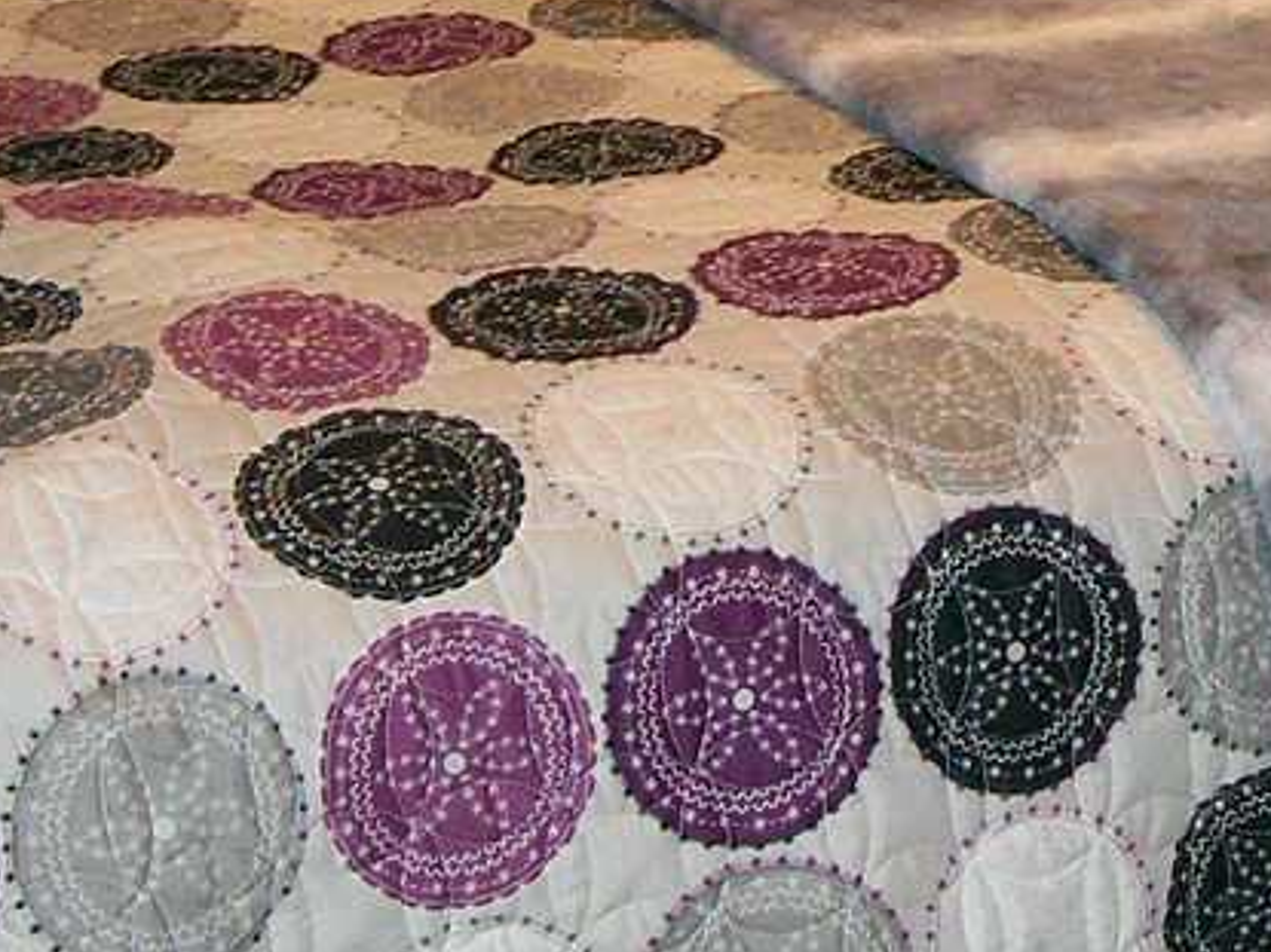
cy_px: 0
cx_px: 1014
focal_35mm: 111
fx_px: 4074
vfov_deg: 13.2
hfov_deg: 17.6
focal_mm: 6
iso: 140
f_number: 2.7
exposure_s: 1/64
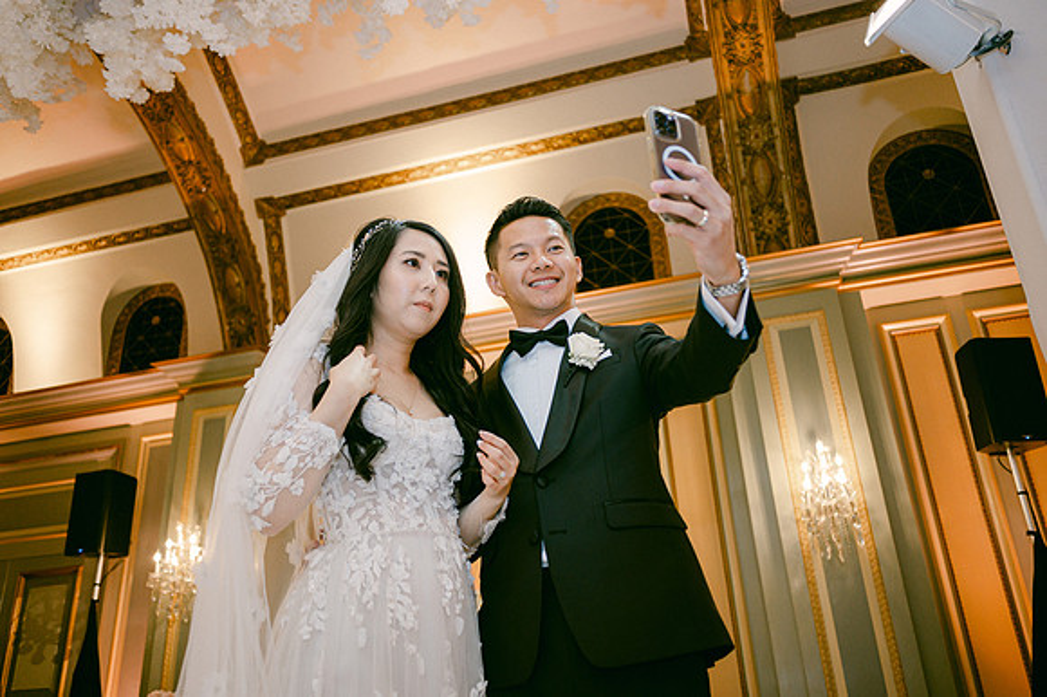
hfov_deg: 65.5
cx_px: 524
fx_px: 814
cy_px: 348
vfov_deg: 46.4
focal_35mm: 28
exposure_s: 1/125
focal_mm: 28
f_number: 2.8
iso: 1600
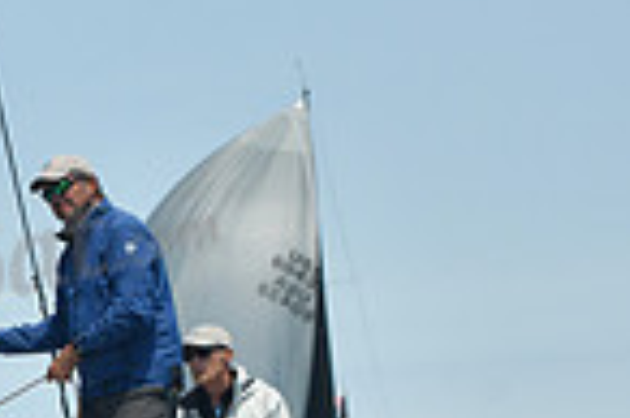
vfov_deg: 3.4
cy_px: 575
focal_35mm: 397
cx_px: -608
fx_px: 6940
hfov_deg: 5.1
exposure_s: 1/640
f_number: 8
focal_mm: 100
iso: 320
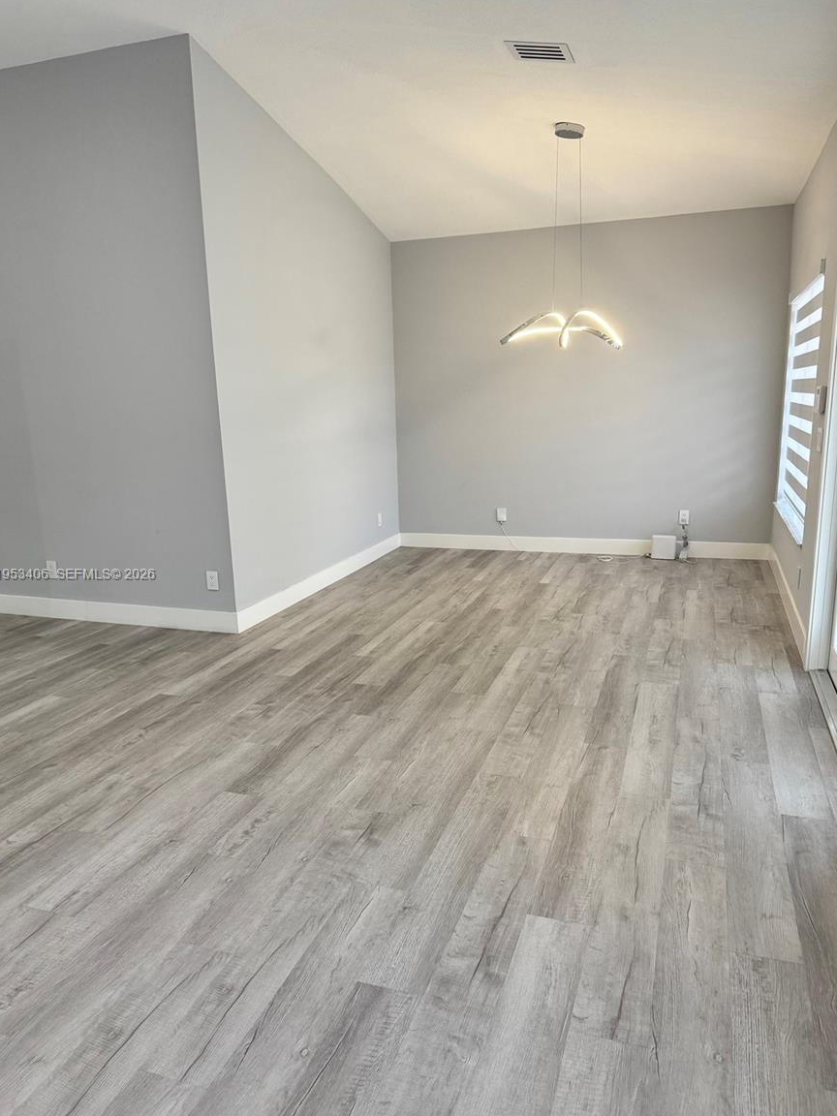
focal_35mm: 25
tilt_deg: -13.6
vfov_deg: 69.4
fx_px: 806
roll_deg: +2.0
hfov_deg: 54.9
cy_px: 575
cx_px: 412
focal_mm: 6.76
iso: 200
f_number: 1.78
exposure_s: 1/120
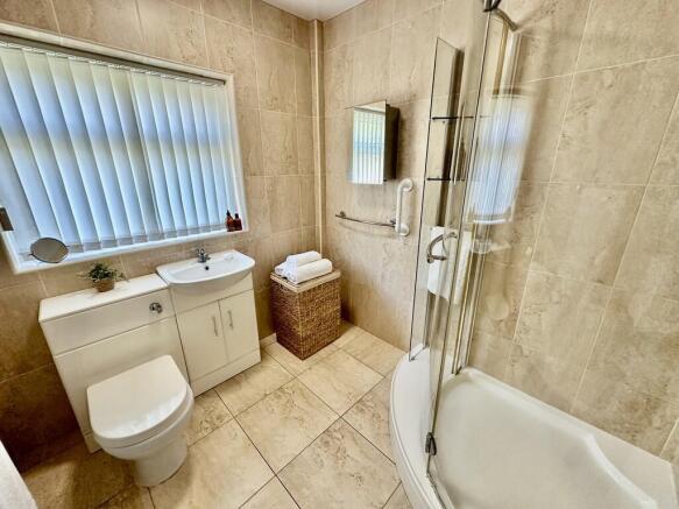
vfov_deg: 85.7
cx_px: 340
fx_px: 275
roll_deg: +0.0
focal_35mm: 14
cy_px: 254
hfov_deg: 102.1
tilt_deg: -18.0
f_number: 2.2
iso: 250
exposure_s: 1/100
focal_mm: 2.22
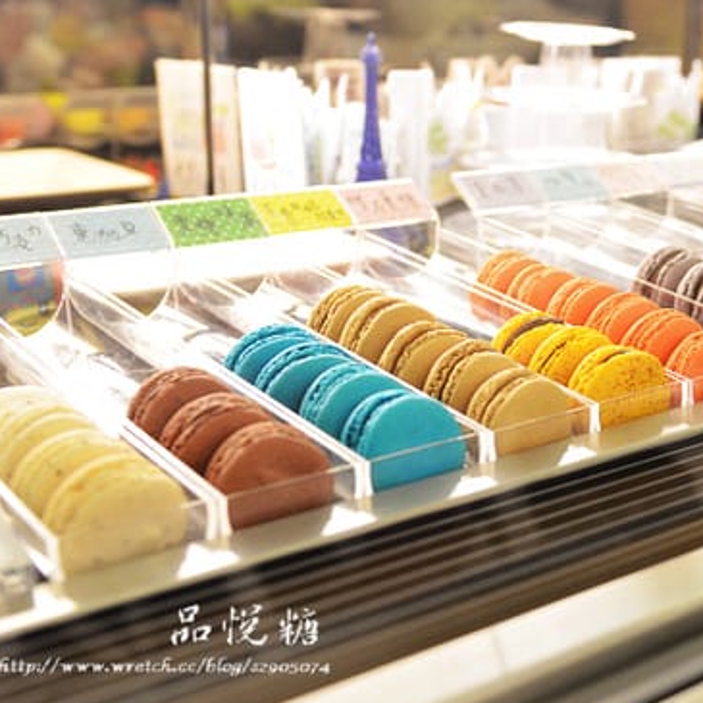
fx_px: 1333
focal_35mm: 58
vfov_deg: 29.5
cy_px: 330
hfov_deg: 29.1
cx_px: 535
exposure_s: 1/80
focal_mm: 26
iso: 1000
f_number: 3.5
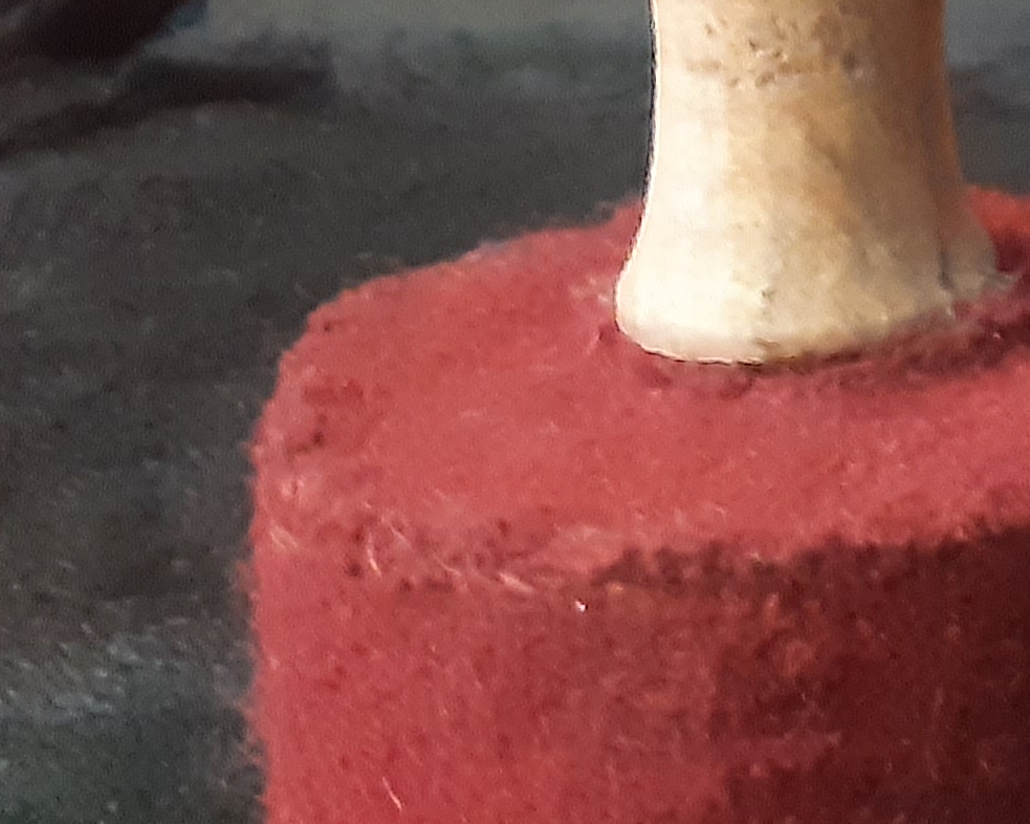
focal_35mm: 119
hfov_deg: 12.8
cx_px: 2402
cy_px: -313
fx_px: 3627
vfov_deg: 12.5
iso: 640
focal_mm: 3.92
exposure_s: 1/20
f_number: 1.7
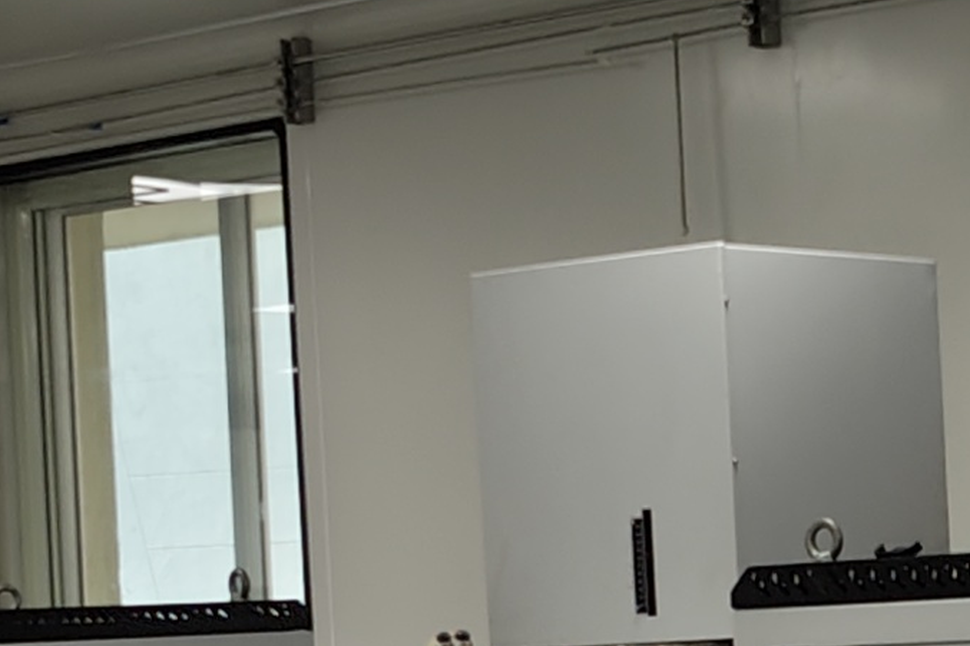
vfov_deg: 9.0
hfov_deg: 13.3
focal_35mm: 151
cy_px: 689
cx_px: 1120
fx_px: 4067
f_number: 1.88
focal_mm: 5.56
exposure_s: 1/100
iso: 63
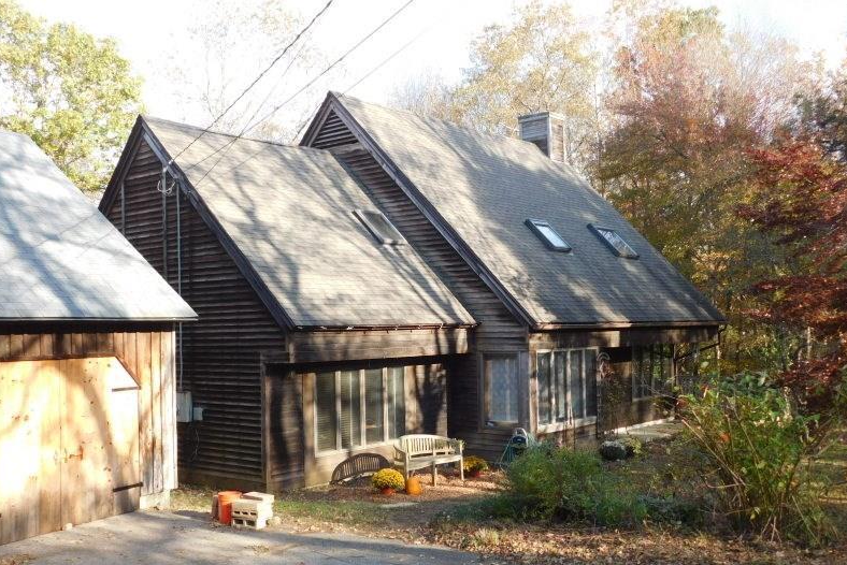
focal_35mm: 38
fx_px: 894
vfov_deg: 35.0
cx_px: 425
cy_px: 321
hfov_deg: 50.7
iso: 125
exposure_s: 1/200
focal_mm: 6.3
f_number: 3.5
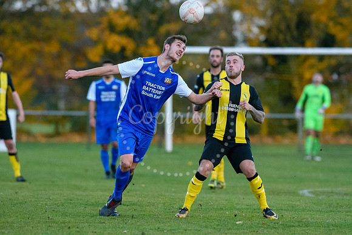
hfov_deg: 4.6
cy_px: 118
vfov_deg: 3.1
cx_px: 176
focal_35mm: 450
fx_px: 4401
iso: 6400
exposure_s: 1/3000
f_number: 4
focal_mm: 300
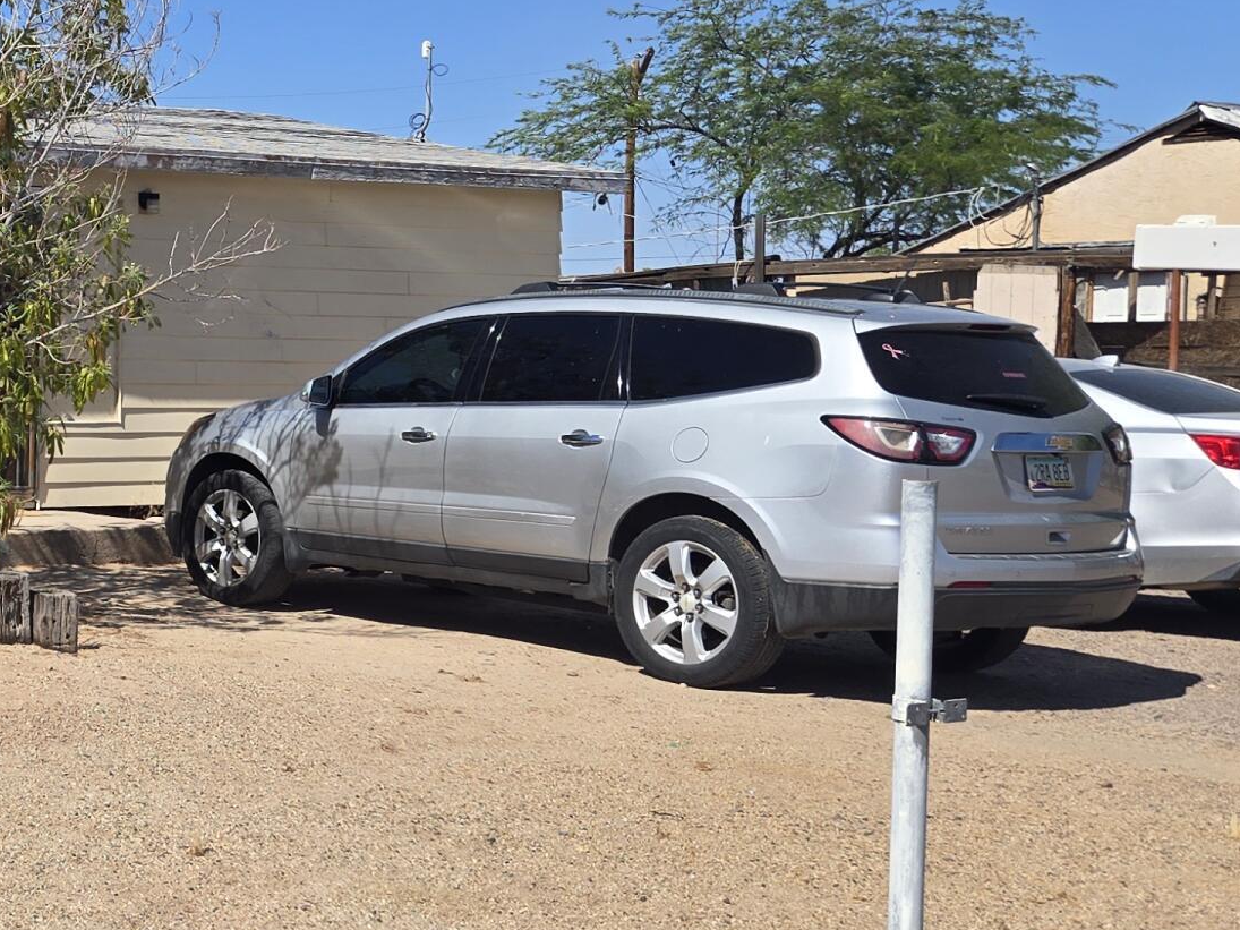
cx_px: -300
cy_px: 347
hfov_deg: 26.7
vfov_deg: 23.2
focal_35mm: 63
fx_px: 2257
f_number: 1.8
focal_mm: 5.4
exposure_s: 1/2531
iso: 25
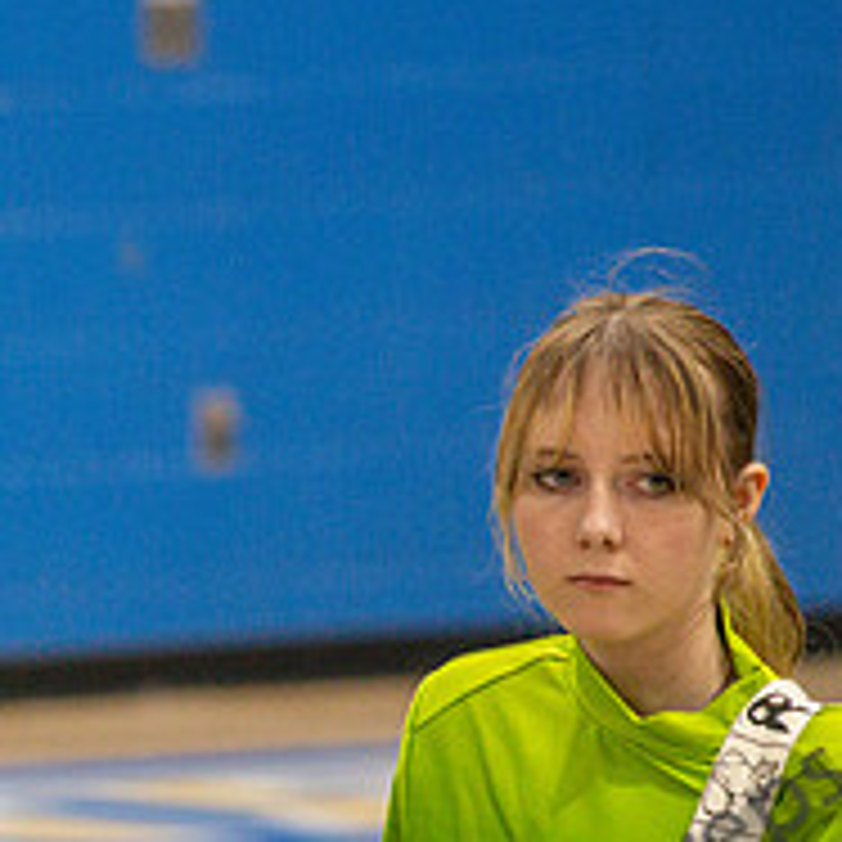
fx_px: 18851
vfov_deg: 2.6
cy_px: 788
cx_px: -319
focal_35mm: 685
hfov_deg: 2.6
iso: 4500
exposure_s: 1/500
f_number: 4
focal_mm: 190
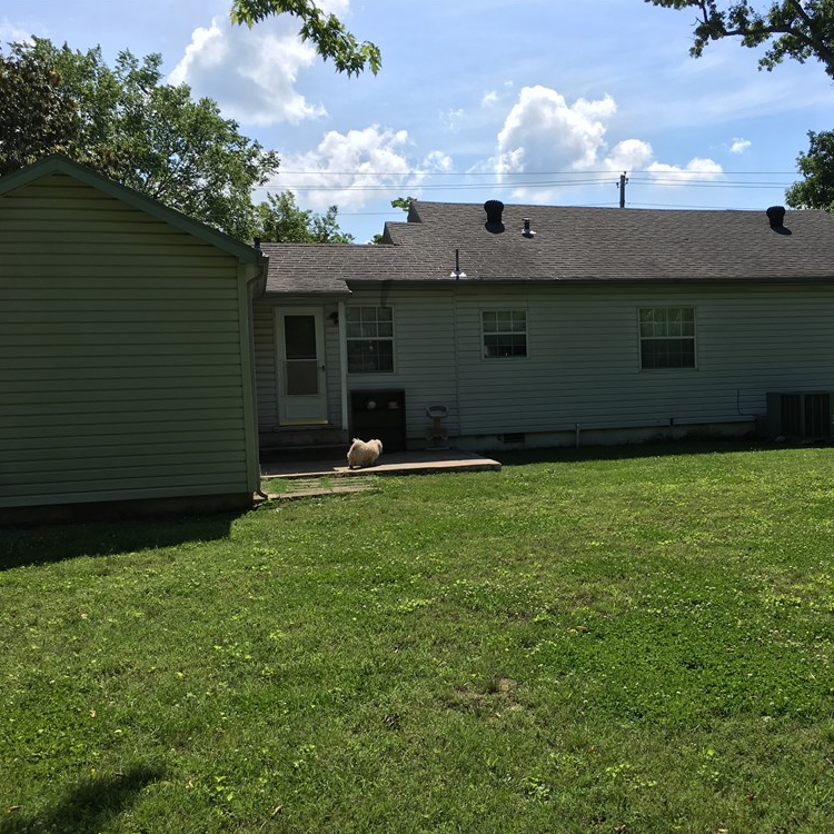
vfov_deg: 47.2
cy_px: 423
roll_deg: +1.6
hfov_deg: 46.6
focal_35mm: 35
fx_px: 954
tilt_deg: -3.5
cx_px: 547
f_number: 2.2
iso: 25
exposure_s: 1/1923
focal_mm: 4.15
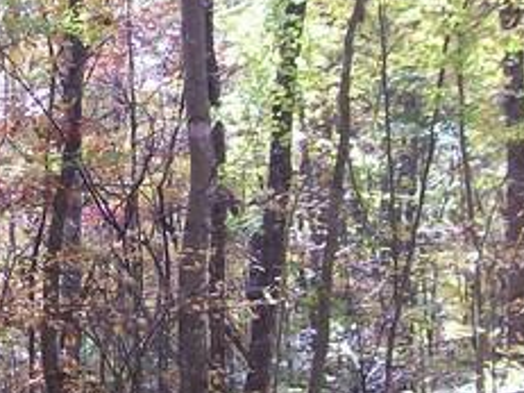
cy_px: 140
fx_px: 1679
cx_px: -54
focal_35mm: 111
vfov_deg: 13.3
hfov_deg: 17.1
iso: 80
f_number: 2.7
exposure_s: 1/76.7
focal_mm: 6
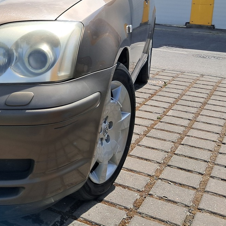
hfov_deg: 26.9
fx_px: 428
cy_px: 36
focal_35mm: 58
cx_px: -29
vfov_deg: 28.7
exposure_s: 1/825
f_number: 1.8
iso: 50
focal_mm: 4
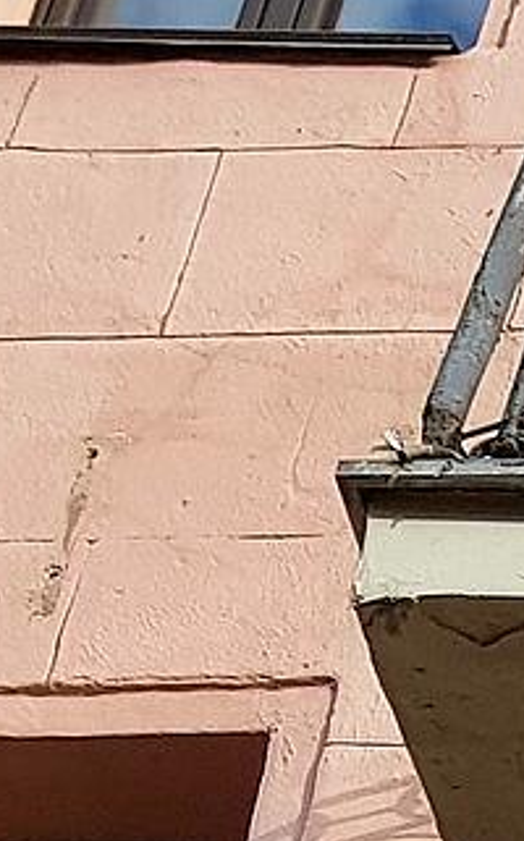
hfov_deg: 6.9
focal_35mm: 165
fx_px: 3779
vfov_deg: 10.4
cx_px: 1768
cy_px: 2219
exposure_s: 1/1014
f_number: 1.7
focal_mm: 4.2
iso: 40
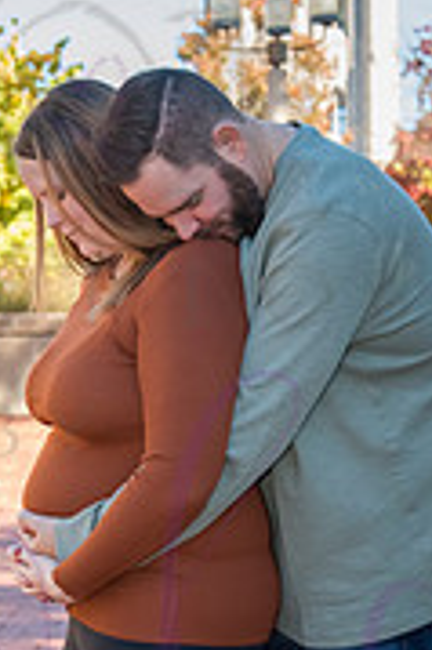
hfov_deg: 10.4
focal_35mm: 131
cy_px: 425
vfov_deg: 15.6
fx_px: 2362
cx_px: 87
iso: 640
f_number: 4.2
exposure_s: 1/640
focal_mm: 52
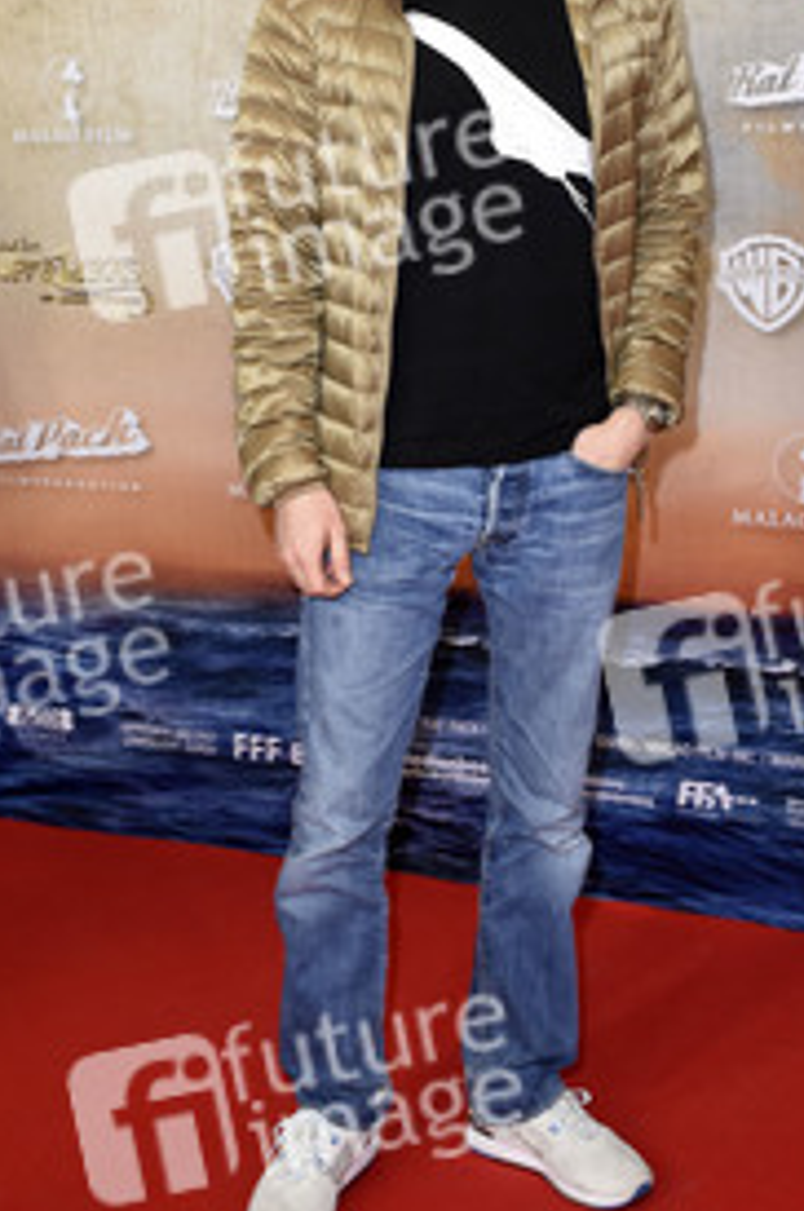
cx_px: 424
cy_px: 438
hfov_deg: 19.4
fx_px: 2351
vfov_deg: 28.7
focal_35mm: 70
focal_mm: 32
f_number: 6.3
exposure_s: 1/100
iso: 640
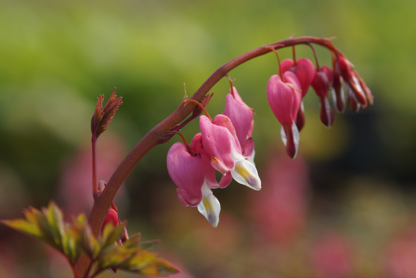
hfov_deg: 13.6
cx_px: 208
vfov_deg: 9.1
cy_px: 139
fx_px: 1745
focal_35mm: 151
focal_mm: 100
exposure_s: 1/320
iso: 100
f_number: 4.5
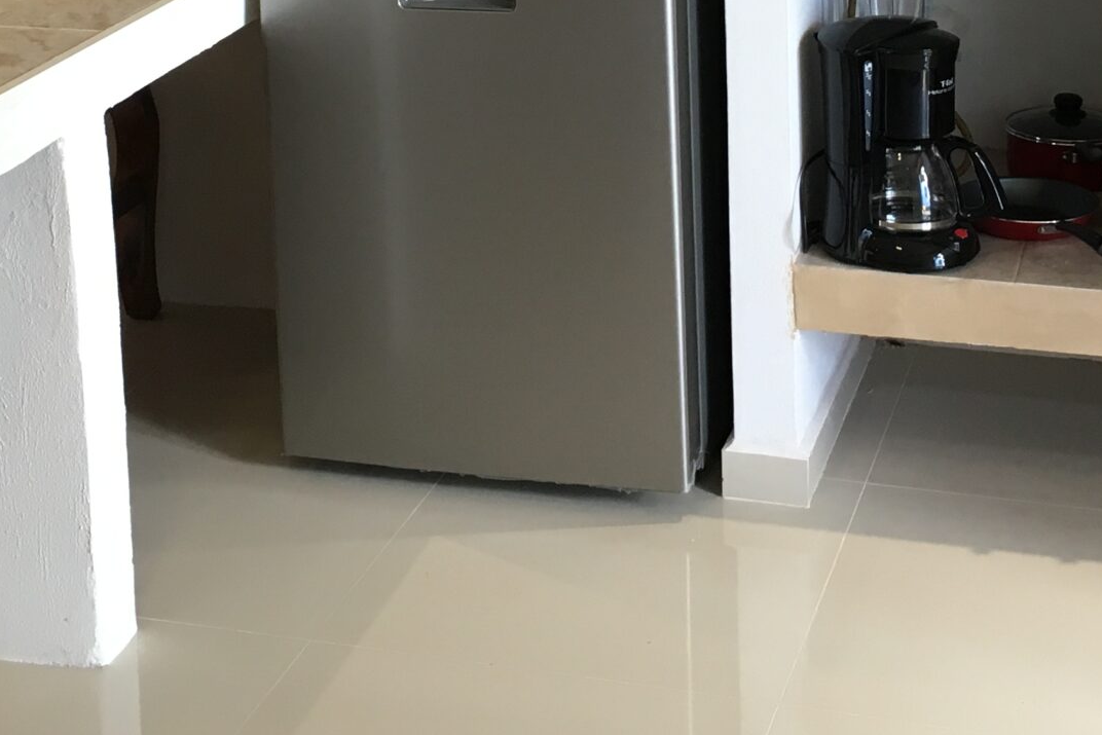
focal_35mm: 72
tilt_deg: -6.7
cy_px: -218
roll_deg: +1.2
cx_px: 588
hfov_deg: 28.1
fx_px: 2204
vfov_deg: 17.7
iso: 64
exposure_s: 1/30
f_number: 2.2
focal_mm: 4.15
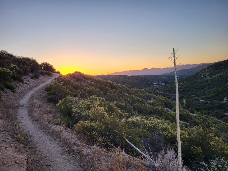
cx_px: 114
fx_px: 171
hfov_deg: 67.3
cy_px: 86
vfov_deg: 53.1
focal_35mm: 26
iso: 40
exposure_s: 1/316
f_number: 1.8
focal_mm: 5.4
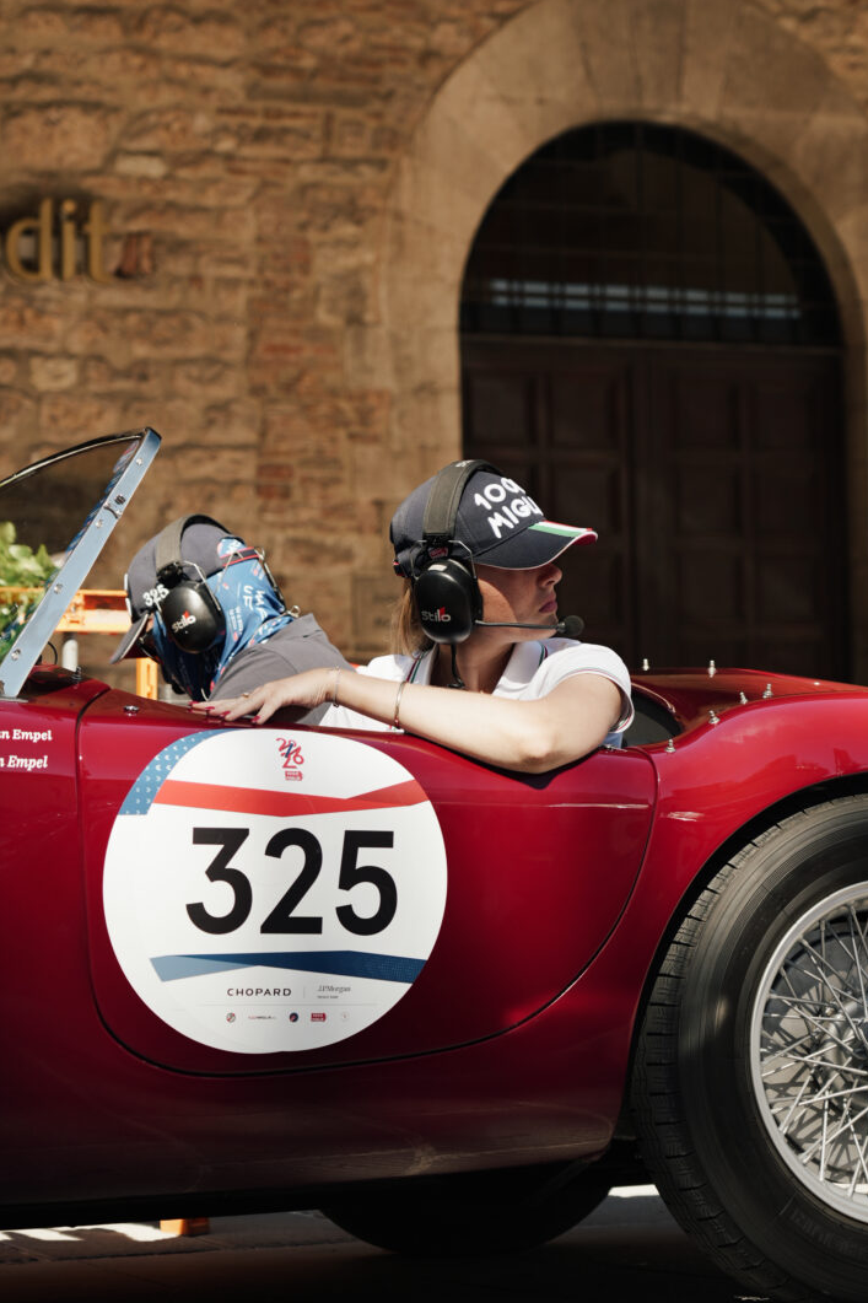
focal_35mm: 95
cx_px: 503
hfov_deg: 14.4
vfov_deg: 21.5
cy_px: 591
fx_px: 3437
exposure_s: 1/200
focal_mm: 72
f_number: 4
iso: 100
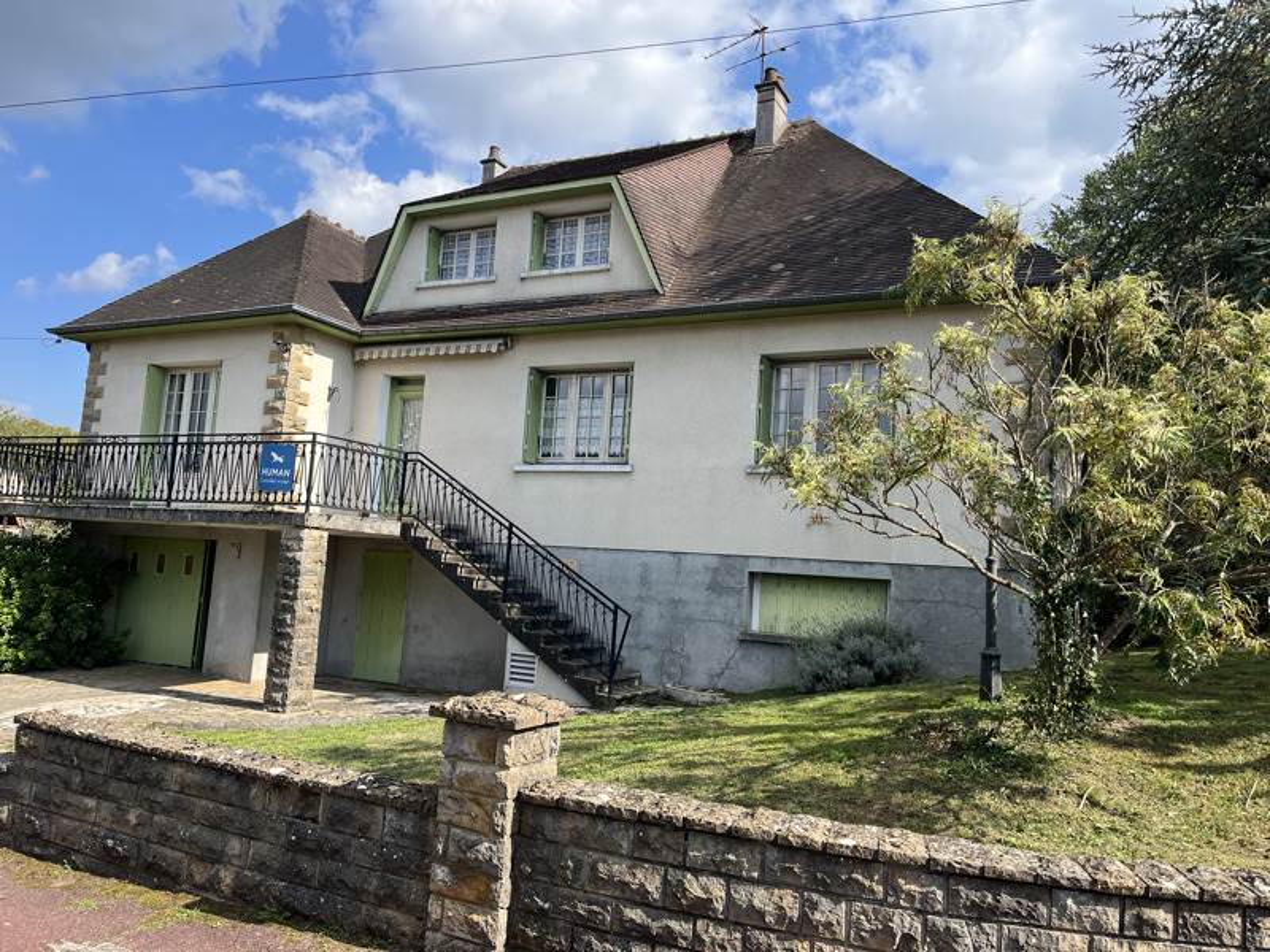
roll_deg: -3.4
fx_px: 954
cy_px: 476
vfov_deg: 53.1
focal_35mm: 26
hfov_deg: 67.3
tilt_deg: +5.4
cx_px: 635
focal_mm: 5.1
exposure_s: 1/1862
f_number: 1.6
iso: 50
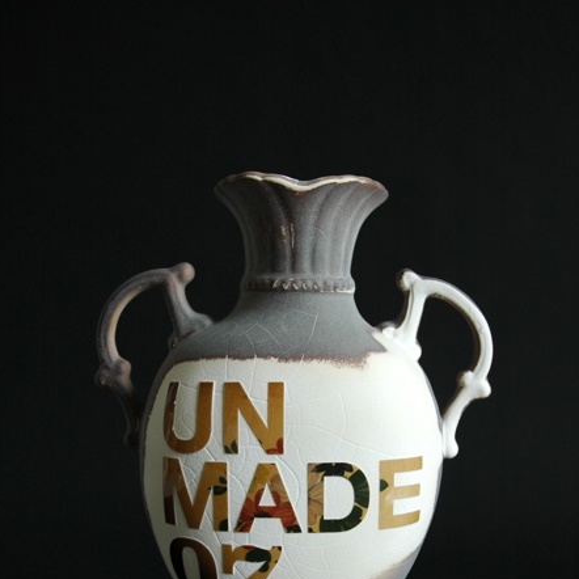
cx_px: 290
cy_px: 431
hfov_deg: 32.4
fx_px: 996
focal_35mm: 53
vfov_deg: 31.8
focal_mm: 27
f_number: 3.8
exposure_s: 1/40
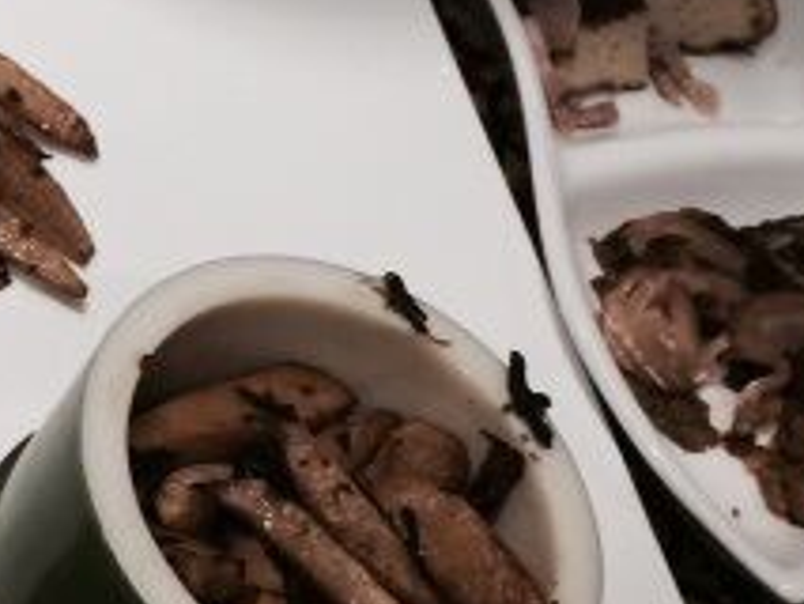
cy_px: 404
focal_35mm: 120
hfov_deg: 15.9
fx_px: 2789
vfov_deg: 12.3
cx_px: -128
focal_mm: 4.12
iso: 80
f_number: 2.2
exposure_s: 1/30
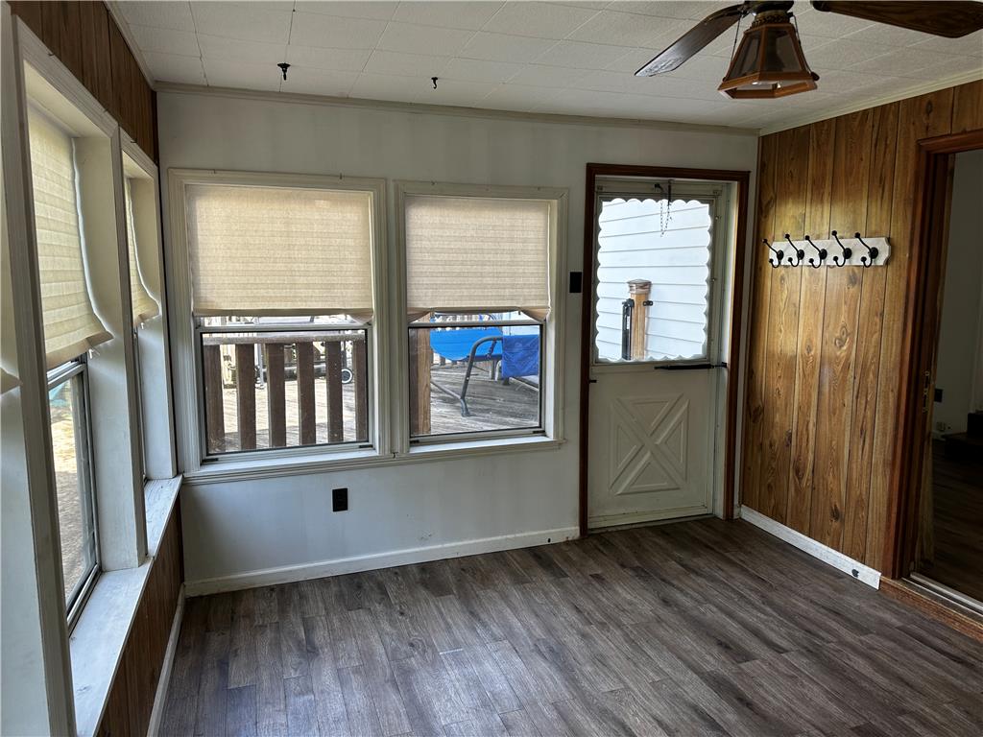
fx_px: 682
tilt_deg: -5.4
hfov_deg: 71.6
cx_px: 492
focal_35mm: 24
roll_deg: -0.6
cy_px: 368
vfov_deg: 56.8
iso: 64
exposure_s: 1/121
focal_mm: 6.86
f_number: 1.78
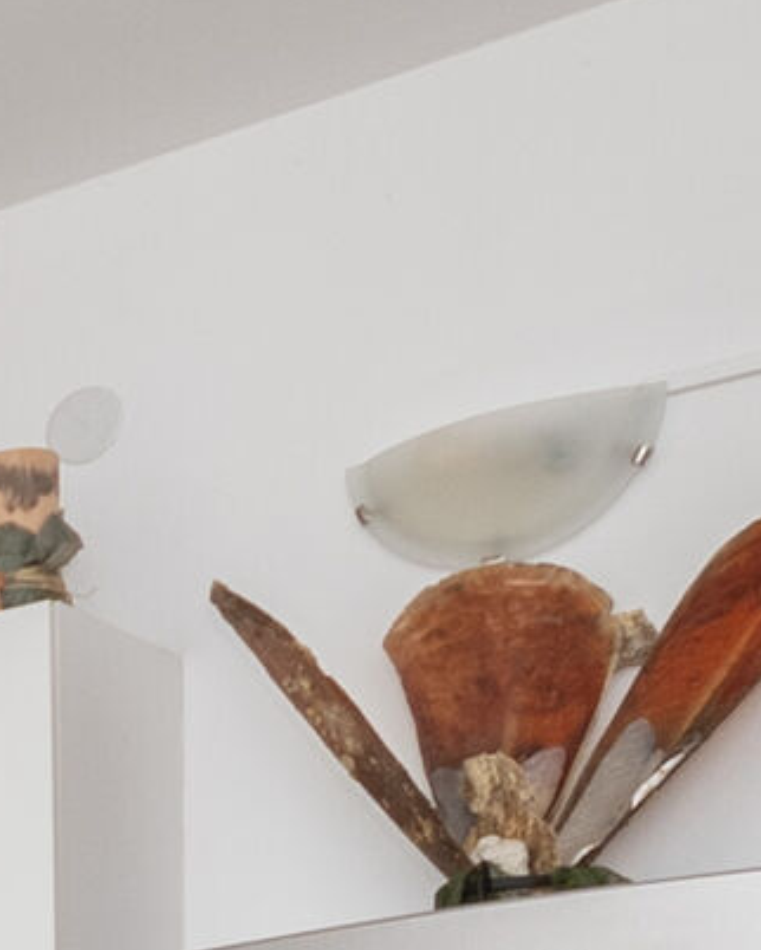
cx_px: -1394
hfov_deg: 11.2
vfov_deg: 17.3
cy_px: 1492
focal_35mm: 98
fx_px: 2757
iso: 200
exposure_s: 1/100
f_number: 5
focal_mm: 10
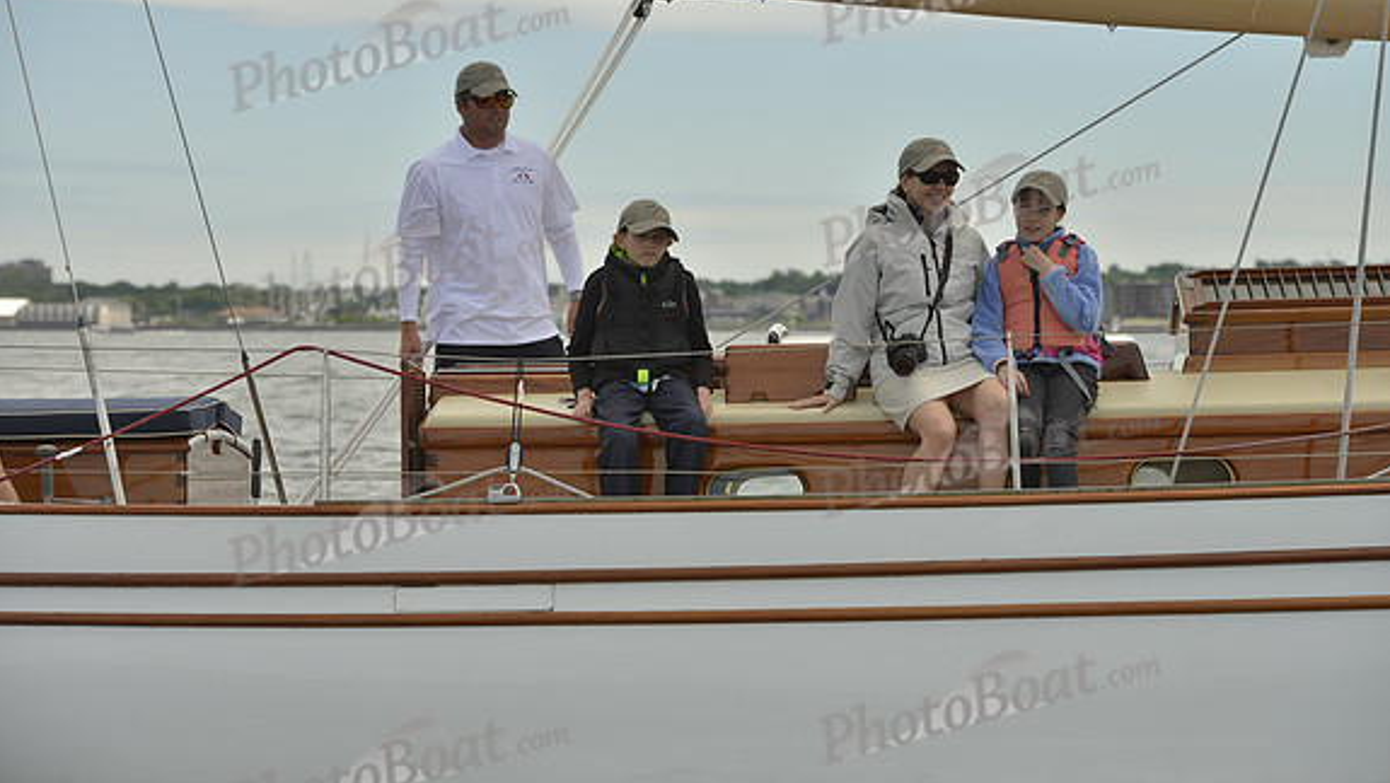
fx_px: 4867
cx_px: 696
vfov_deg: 9.2
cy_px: 364
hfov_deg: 16.3
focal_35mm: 132
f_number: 8
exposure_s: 1/1600
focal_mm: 125
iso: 280
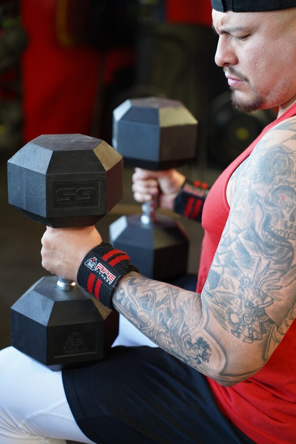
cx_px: 148
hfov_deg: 19.7
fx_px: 851
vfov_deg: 29.2
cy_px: 222
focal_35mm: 69
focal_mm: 69
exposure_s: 1/160
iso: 3200
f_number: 2.8
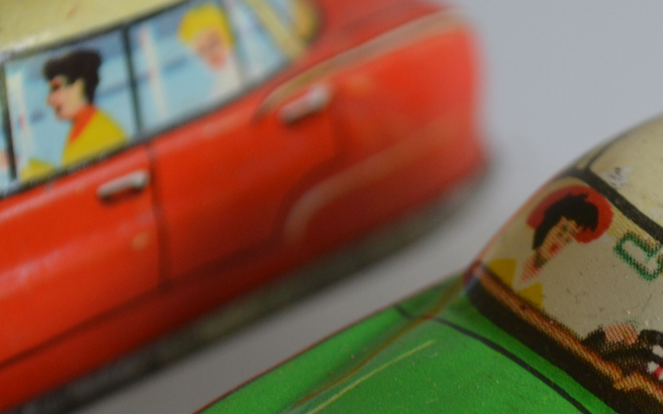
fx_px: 2801
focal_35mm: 155
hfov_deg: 13.4
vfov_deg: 8.4
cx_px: 609
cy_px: 355
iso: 400
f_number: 5.3
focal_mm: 46
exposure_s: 1/40
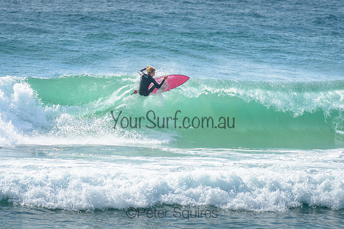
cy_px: 107
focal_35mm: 490
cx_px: 169
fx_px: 4687
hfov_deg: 4.2
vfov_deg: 2.8
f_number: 8
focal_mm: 400
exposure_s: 1/1600
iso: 200
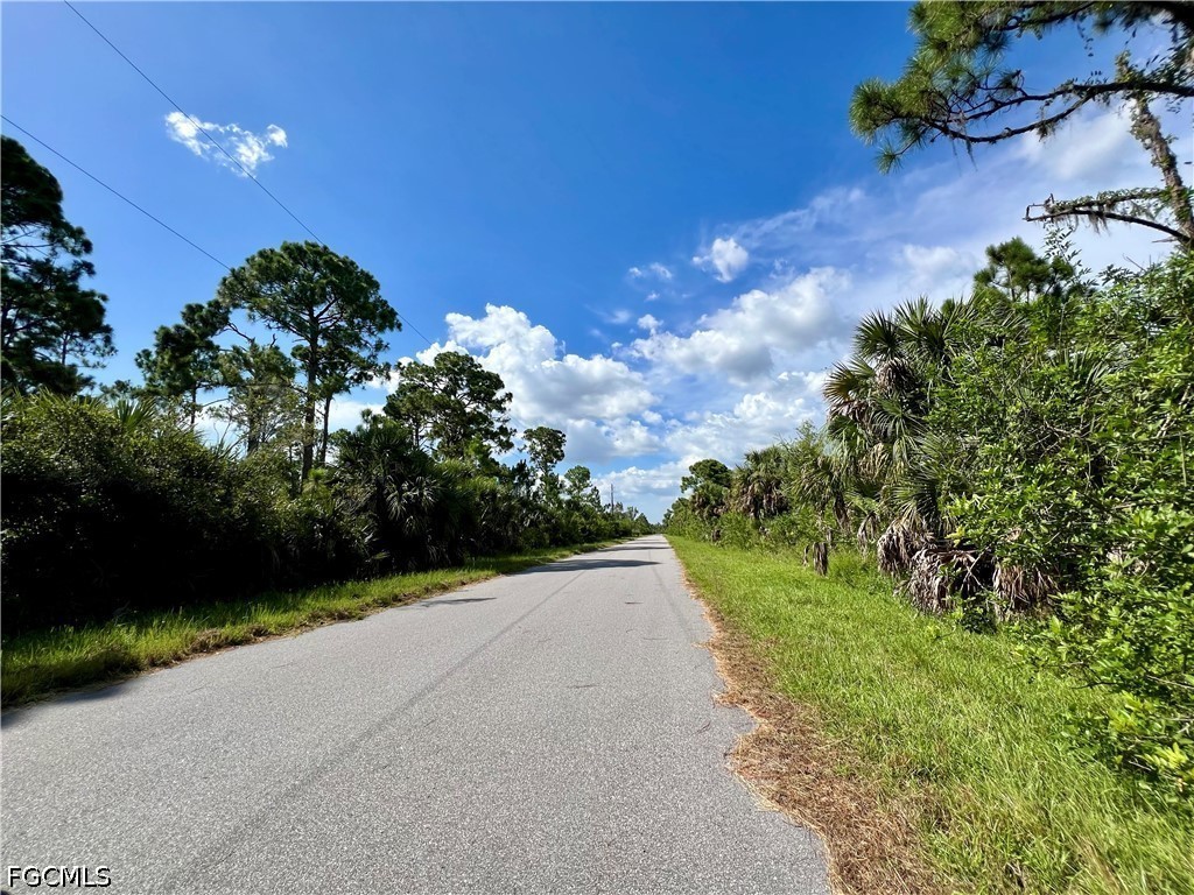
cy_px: 448
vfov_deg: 89.9
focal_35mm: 13
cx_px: 597
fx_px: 448
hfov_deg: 106.2
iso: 32
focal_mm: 1.57
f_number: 1.8
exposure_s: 1/2801
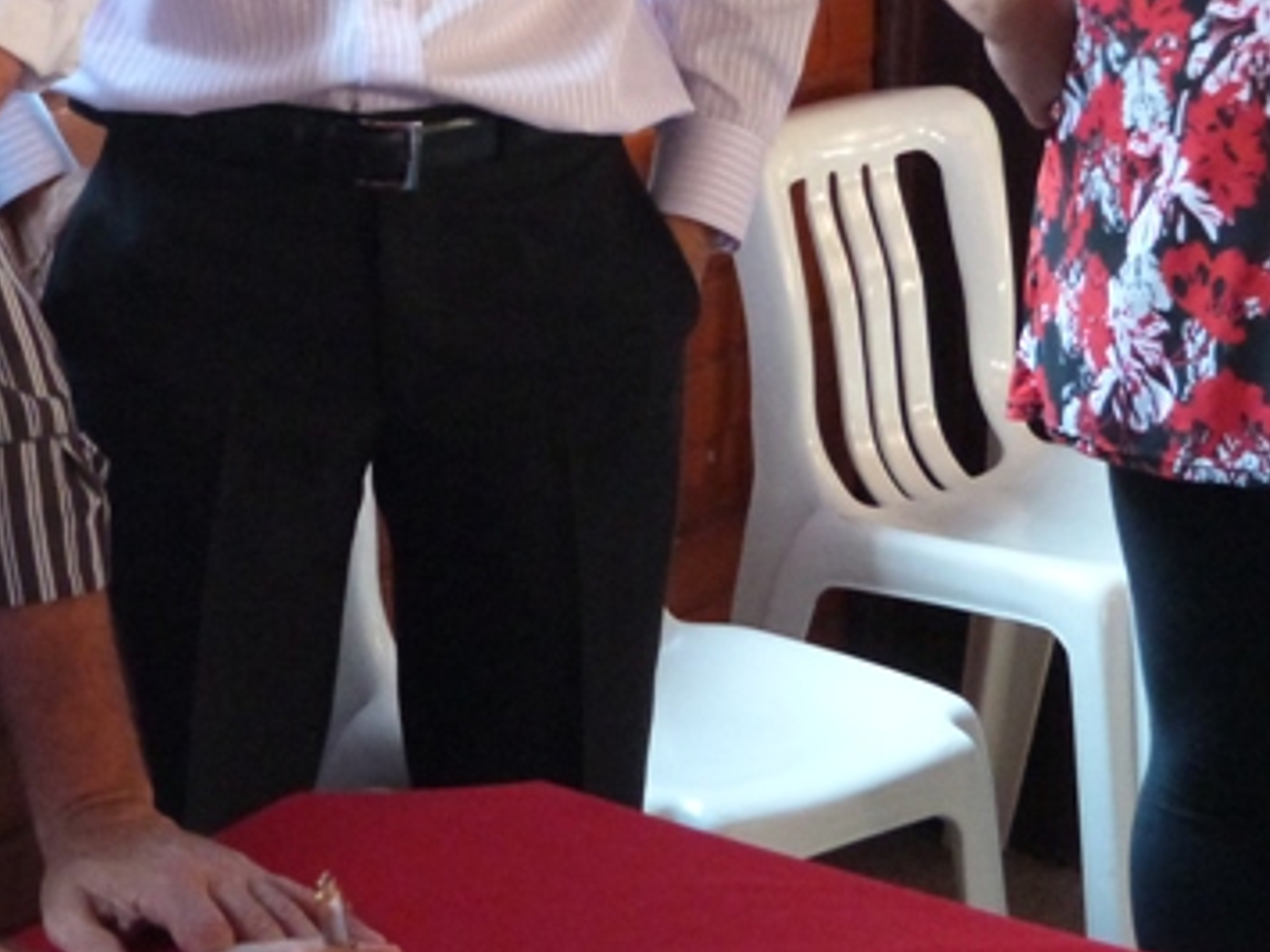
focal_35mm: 106
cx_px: 286
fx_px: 3888
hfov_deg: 18.4
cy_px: 251
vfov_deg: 13.9
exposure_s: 1/15
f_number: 3.2
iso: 640
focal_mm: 8.5
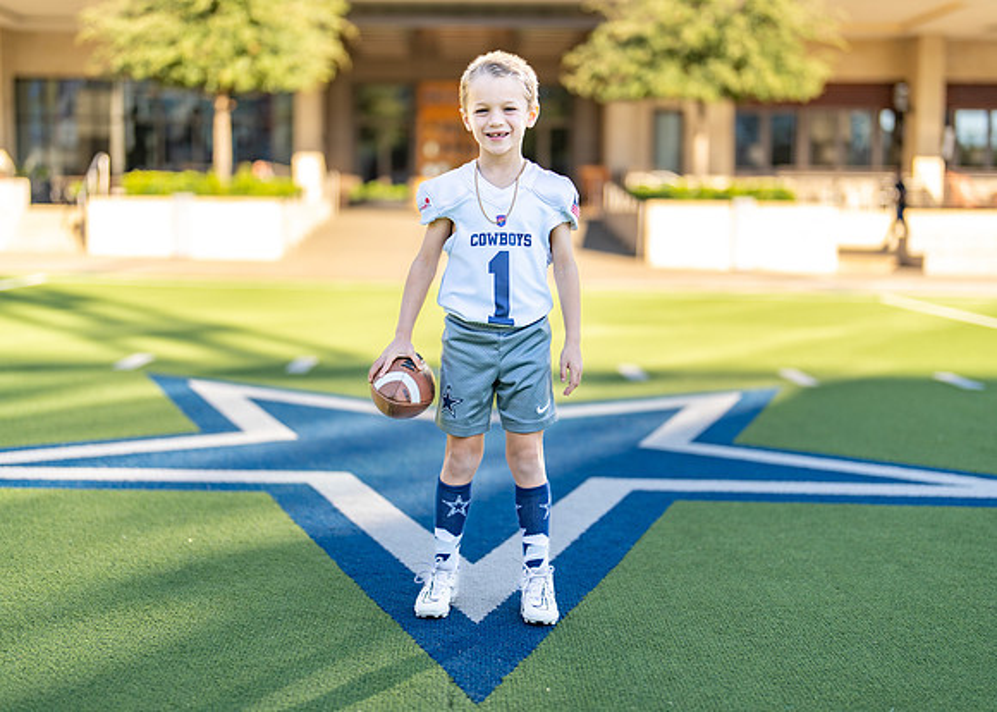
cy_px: 363
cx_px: 499
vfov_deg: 26.4
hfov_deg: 36.3
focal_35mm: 54
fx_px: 1519
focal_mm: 50
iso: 100
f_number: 1.2
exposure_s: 1/2000
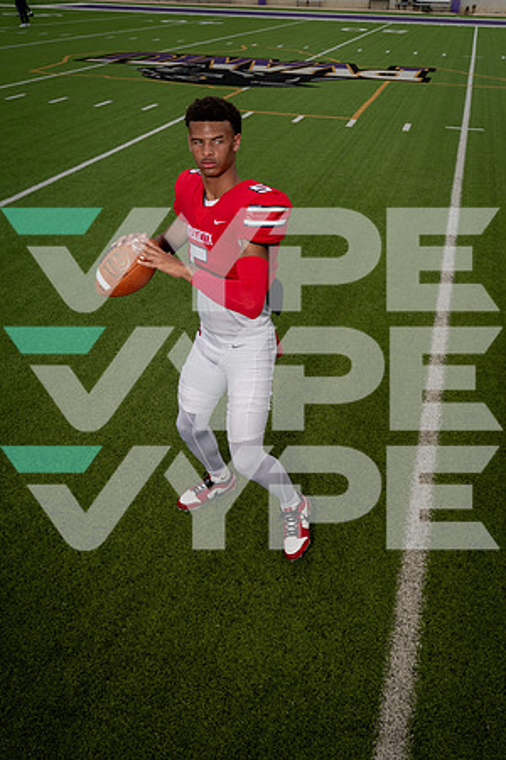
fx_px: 654
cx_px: 253
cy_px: 380
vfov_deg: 60.3
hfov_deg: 42.3
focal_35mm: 31
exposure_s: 1/250
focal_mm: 31
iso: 100
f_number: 8
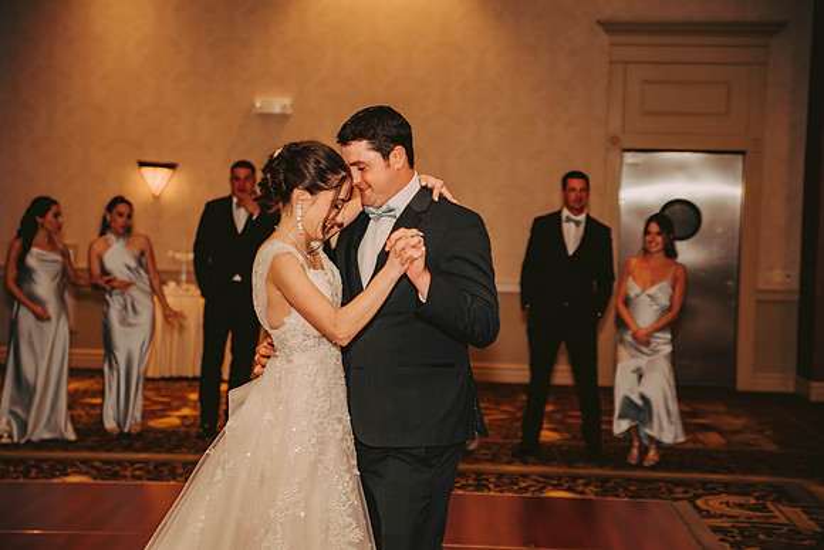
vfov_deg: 20.9
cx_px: 412
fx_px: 1488
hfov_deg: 31.0
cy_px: 275
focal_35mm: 65
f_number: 2.8
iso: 500
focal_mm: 65
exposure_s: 1/60
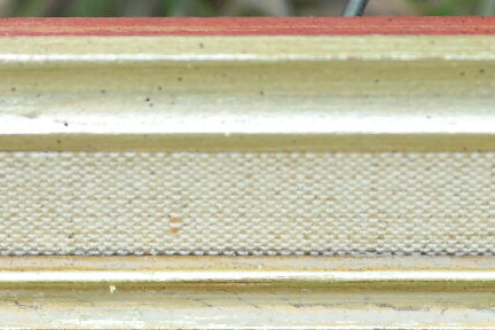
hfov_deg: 7.5
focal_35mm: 276
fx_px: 3795
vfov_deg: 4.9
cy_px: 504
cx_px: 204
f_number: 5.6
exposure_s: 1/30
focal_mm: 45
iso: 100
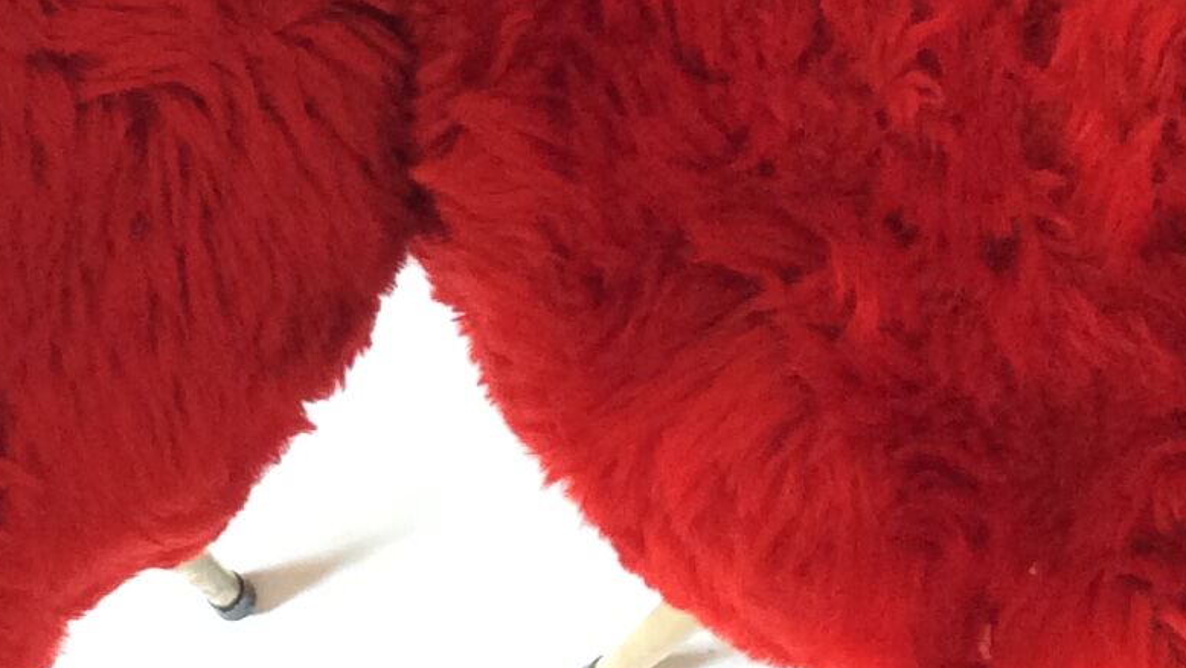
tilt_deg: -77.6
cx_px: 270
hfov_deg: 18.3
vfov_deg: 10.3
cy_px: -87
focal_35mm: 116
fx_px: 3649
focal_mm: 3.3
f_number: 2.4
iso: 100
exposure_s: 1/25
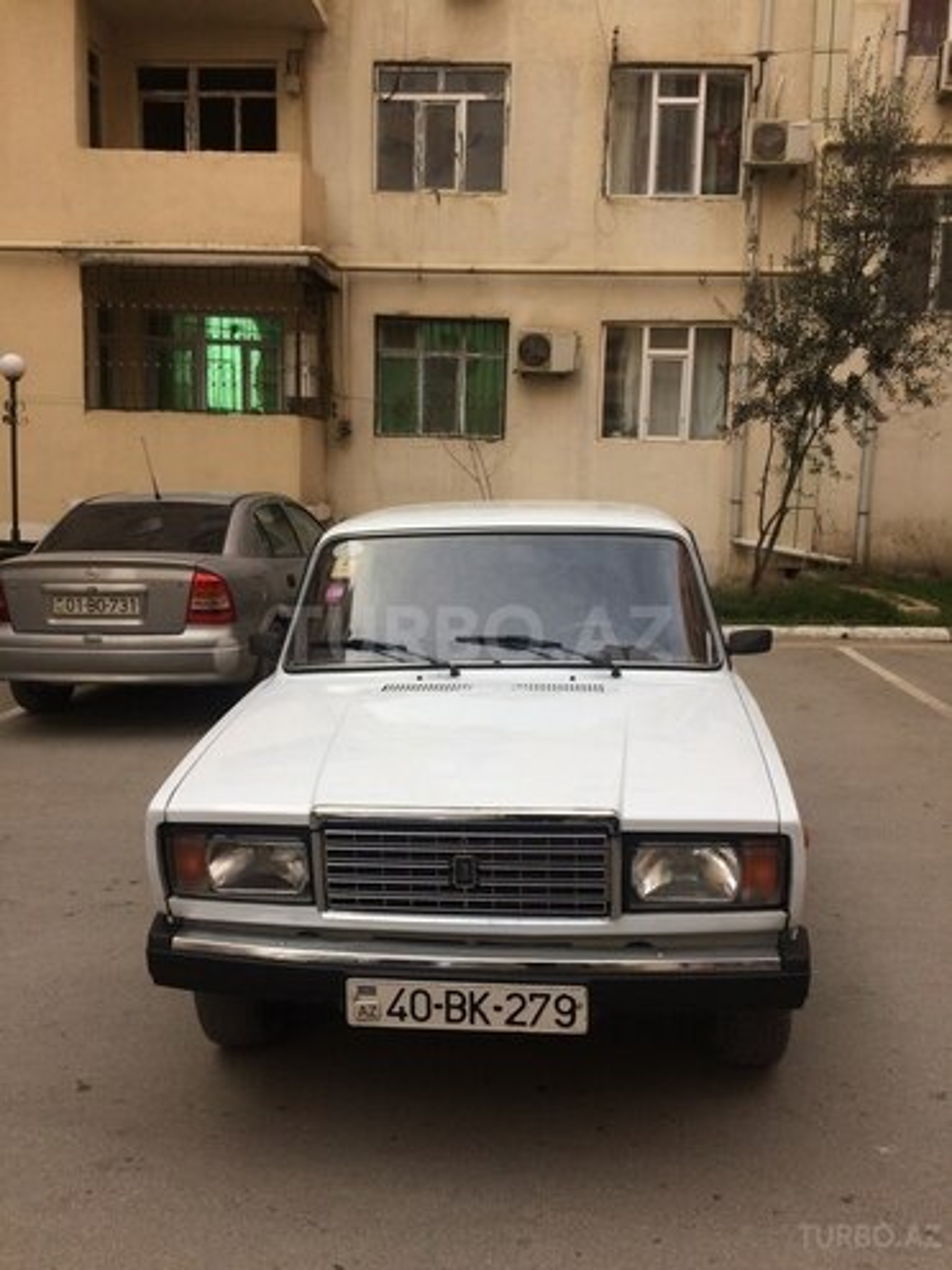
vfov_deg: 61.7
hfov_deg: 48.2
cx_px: 476
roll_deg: -0.3
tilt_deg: -10.1
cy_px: 635
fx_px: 1063
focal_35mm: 29
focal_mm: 4.15
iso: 32
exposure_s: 1/208
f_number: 2.2
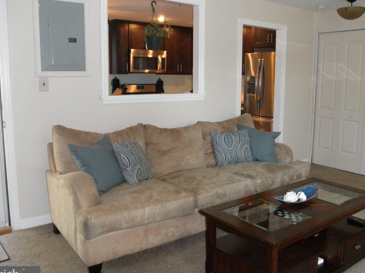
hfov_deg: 55.2
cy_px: 122
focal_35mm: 33
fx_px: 348
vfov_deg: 42.9
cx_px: 203
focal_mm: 5
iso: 200
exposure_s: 1/30
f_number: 3
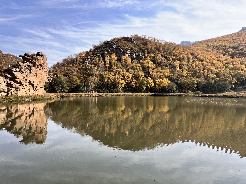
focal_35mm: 26
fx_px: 185
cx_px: 123
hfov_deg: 67.3
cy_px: 92
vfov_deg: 53.1
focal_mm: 5.7
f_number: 1.5
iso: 50
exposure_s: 1/1488
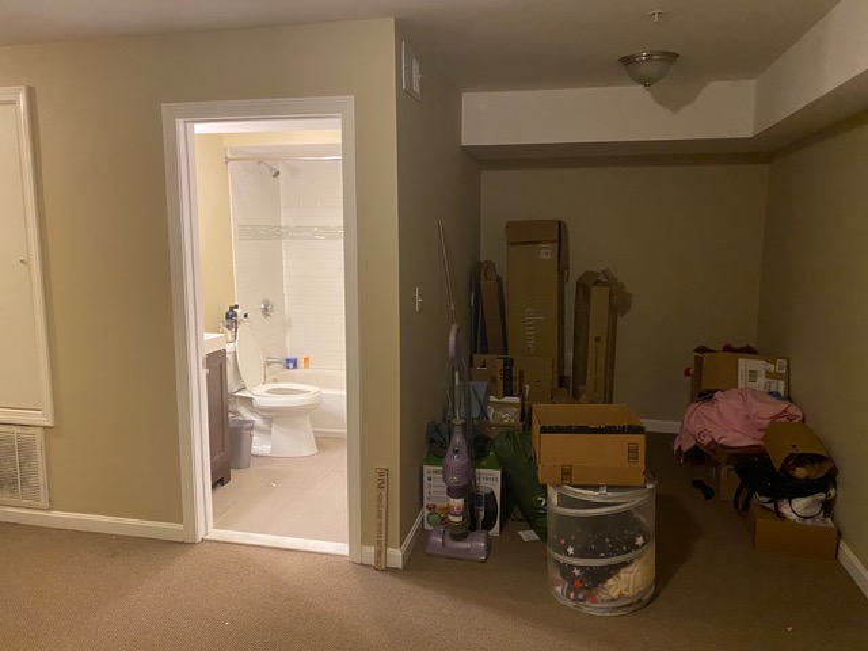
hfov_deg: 67.3
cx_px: 434
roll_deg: -0.1
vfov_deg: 53.1
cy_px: 326
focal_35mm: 26
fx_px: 652
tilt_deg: -8.4
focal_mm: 4.25
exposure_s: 1/60
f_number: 1.8
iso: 500
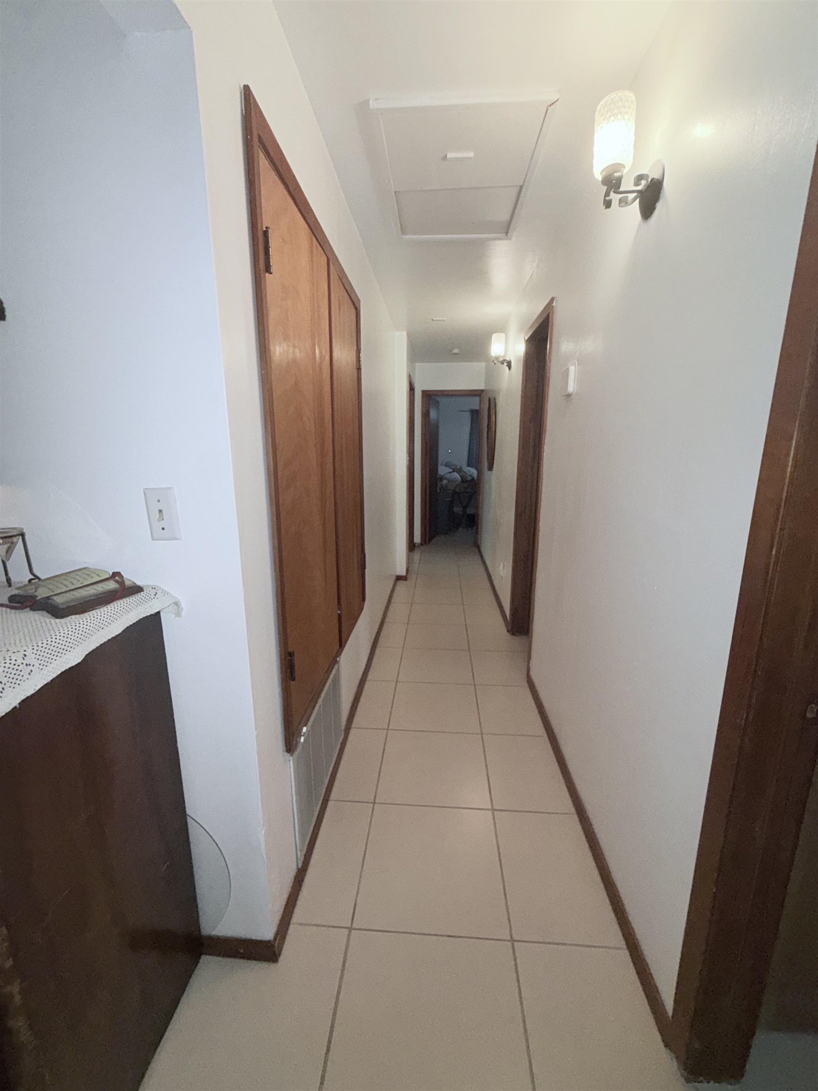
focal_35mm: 14
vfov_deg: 102.1
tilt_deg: -11.6
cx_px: 409
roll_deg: -0.1
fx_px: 441
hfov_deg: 85.7
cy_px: 546
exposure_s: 1/60
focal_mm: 2.22
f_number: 2.2
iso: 50
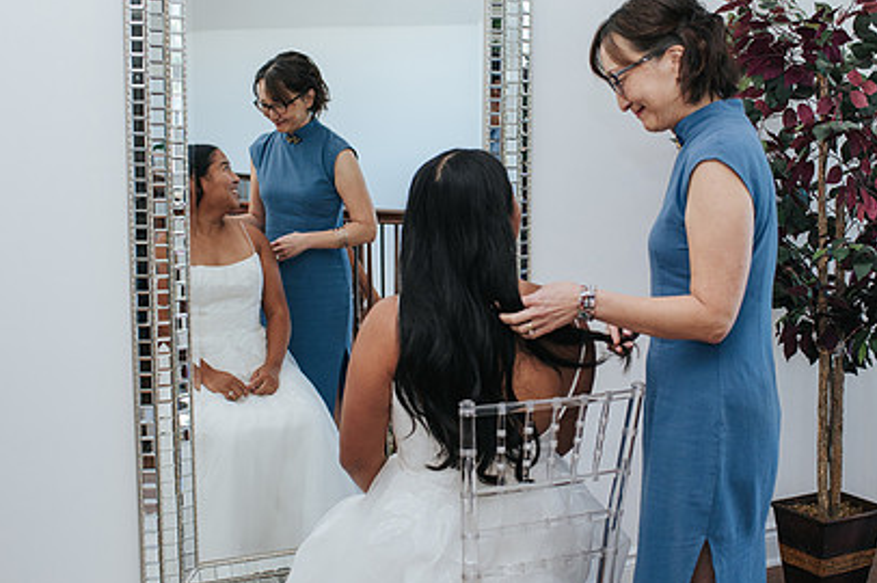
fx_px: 1217
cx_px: 454
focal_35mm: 50
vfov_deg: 26.9
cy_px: 287
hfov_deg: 39.6
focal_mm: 35
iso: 800
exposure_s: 1/200
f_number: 3.5
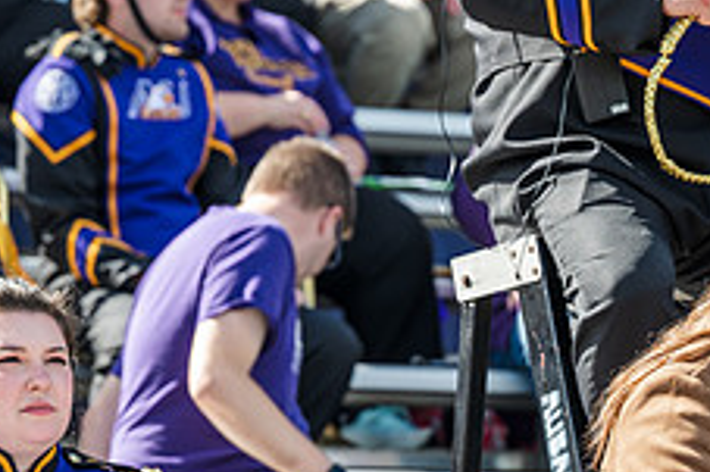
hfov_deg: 6.7
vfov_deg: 4.5
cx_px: 782
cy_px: 420
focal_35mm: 307
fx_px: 6050
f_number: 4
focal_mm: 120
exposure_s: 1/250
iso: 80
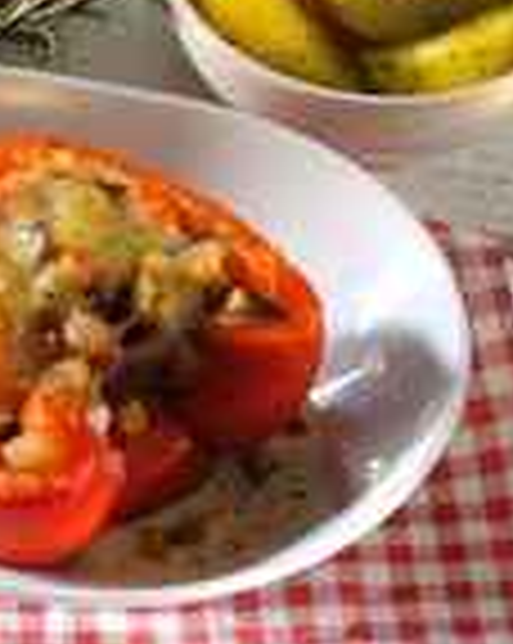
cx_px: -90
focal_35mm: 197
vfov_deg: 9.8
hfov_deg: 7.8
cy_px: 243
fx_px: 3747
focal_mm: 50
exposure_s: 1/25
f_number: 16
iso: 200
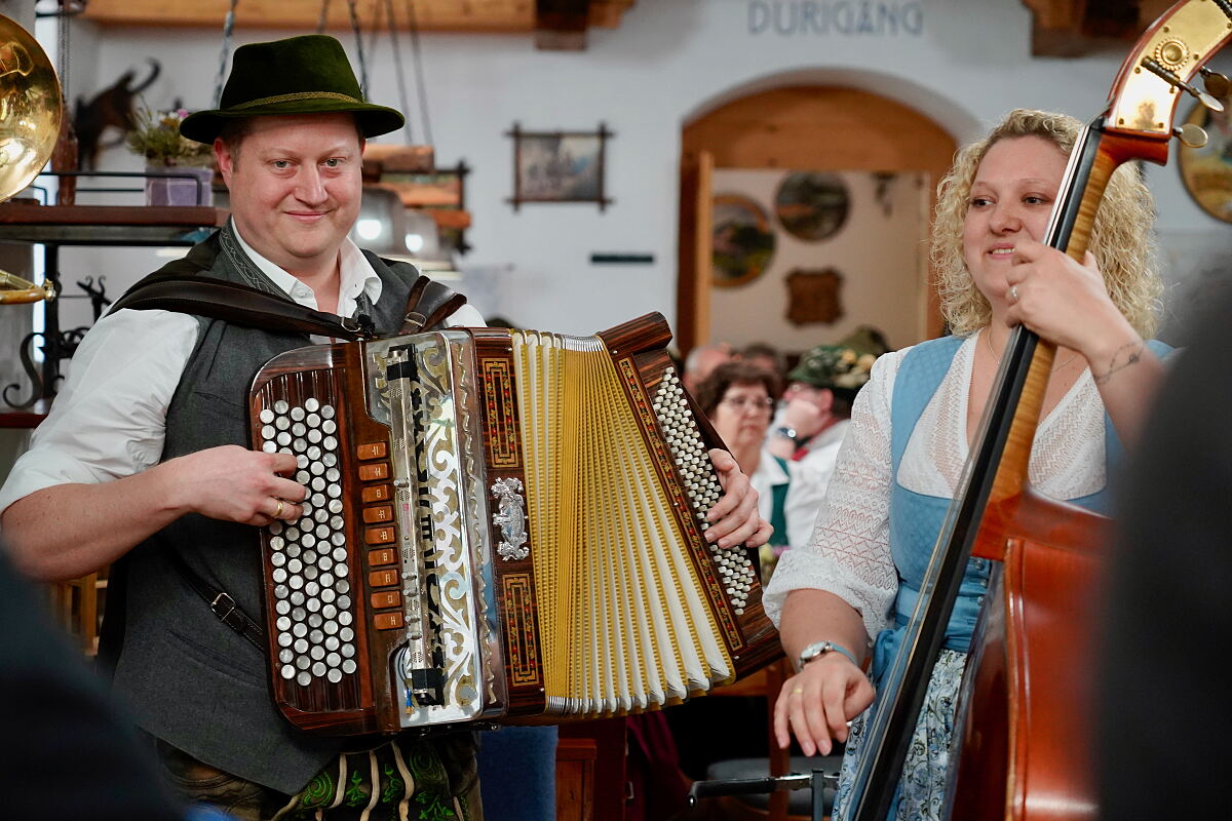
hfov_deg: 28.8
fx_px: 2395
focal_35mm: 70
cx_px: 616
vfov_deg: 19.5
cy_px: 410
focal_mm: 70
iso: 4000
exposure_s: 1/160
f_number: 4
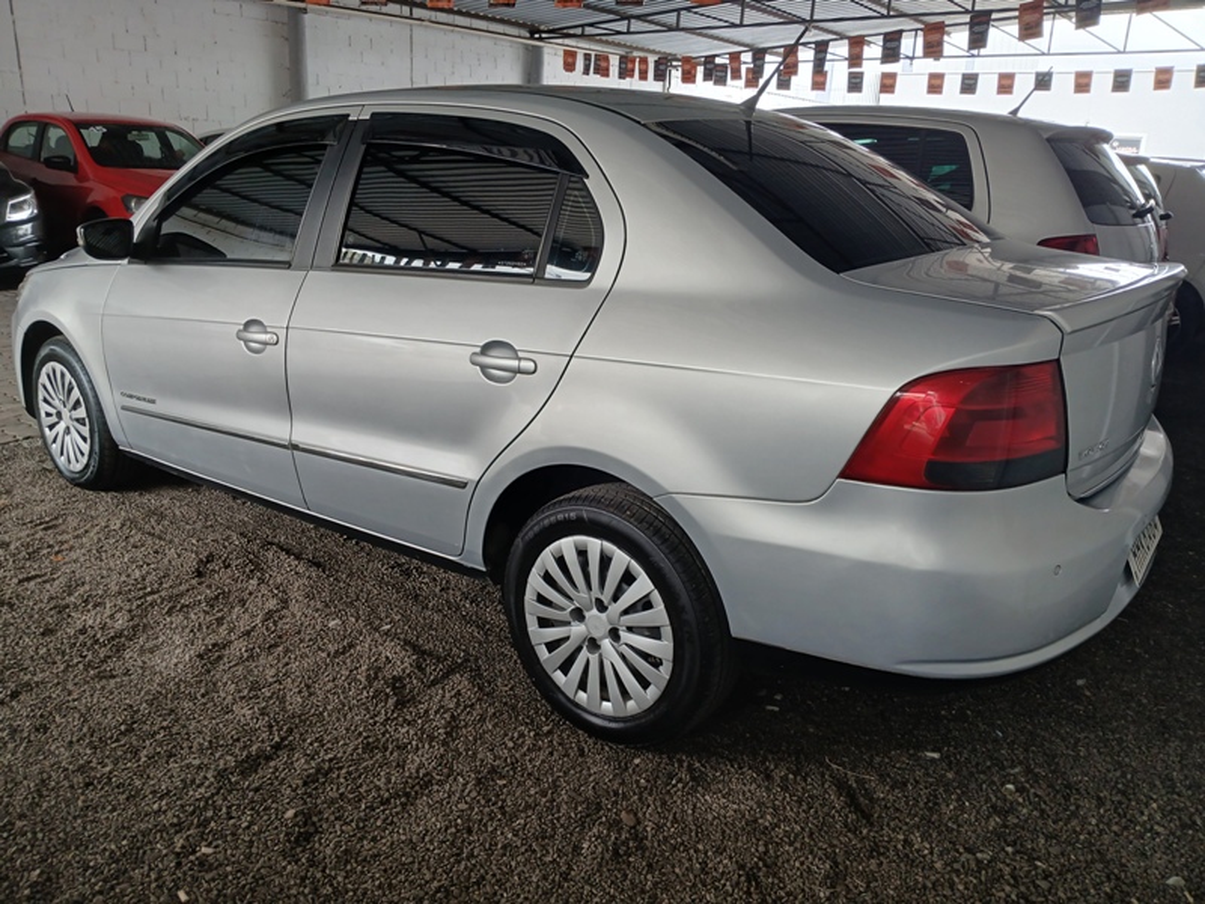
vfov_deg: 53.1
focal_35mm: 26
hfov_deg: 67.3
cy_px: 452
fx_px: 905
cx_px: 602
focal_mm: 3.98
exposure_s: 1/60
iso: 64
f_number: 1.8
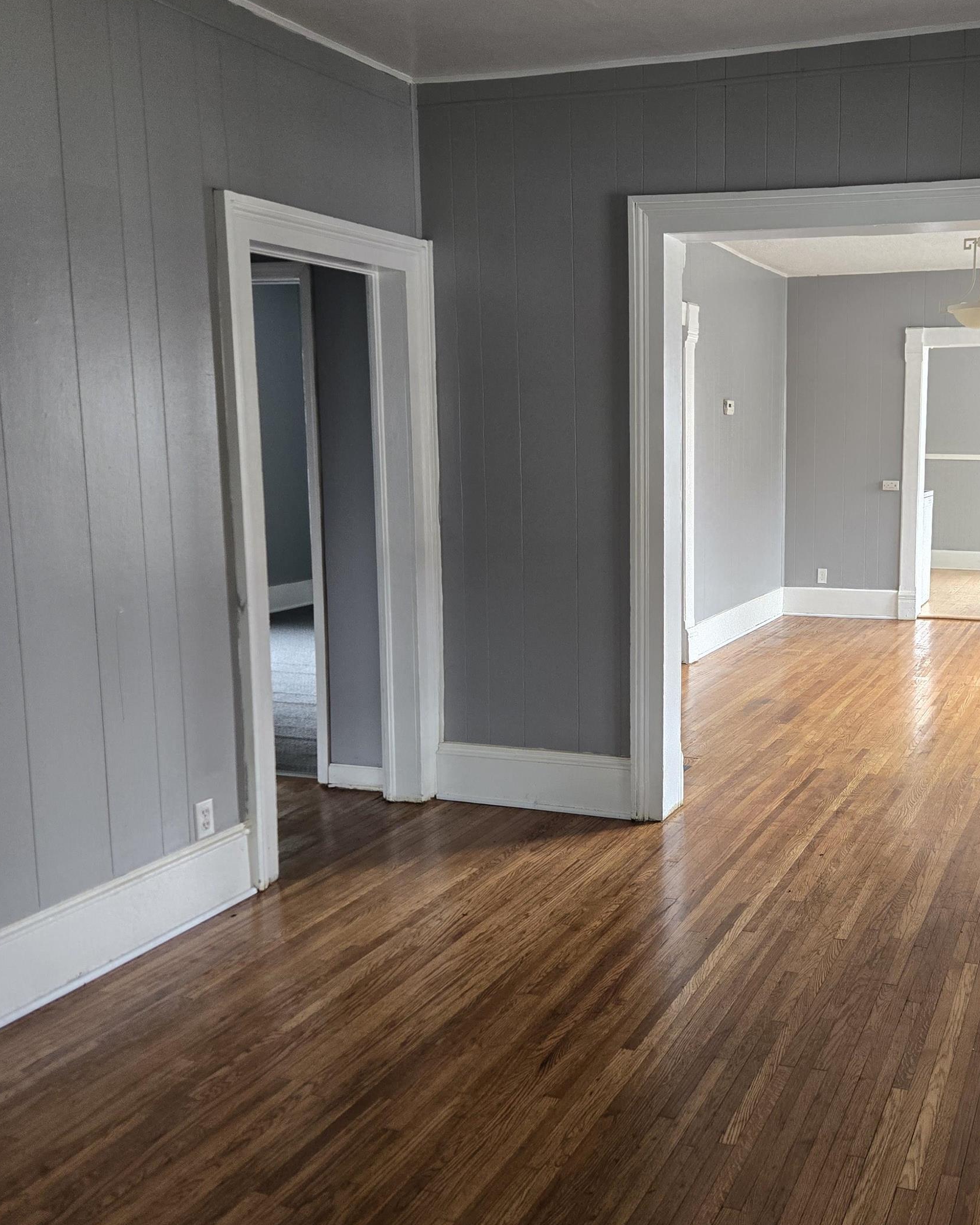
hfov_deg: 42.9
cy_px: 604
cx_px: 753
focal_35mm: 33
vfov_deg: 54.2
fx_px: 1196
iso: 320
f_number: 1.8
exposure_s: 1/120
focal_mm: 5.4
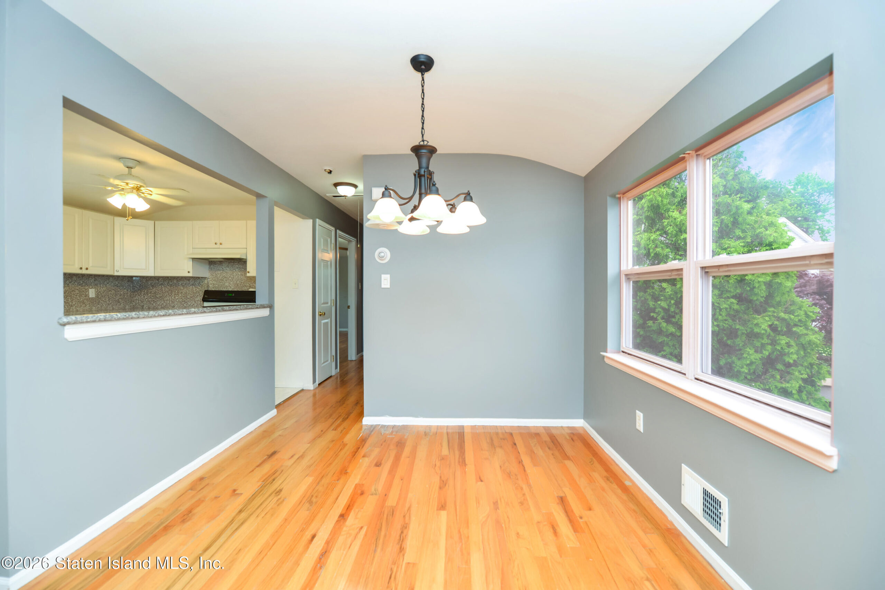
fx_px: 344
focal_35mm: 14
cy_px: 295
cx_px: 442
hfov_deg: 104.2
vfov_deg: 81.2
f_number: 4
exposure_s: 1/60
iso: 280
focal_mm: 14
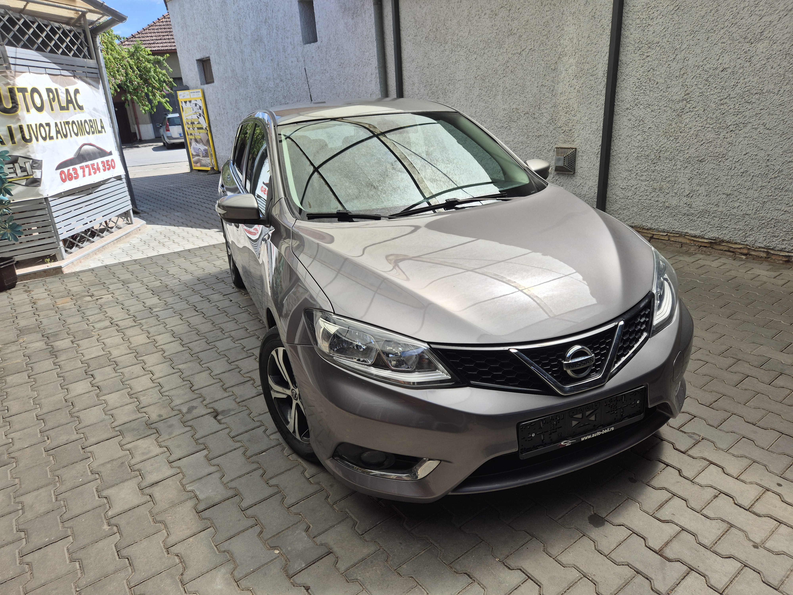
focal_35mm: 23
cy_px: 298
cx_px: 396
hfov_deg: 73.9
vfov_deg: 58.9
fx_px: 527
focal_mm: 5.4
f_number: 1.8
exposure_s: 1/996
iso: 25
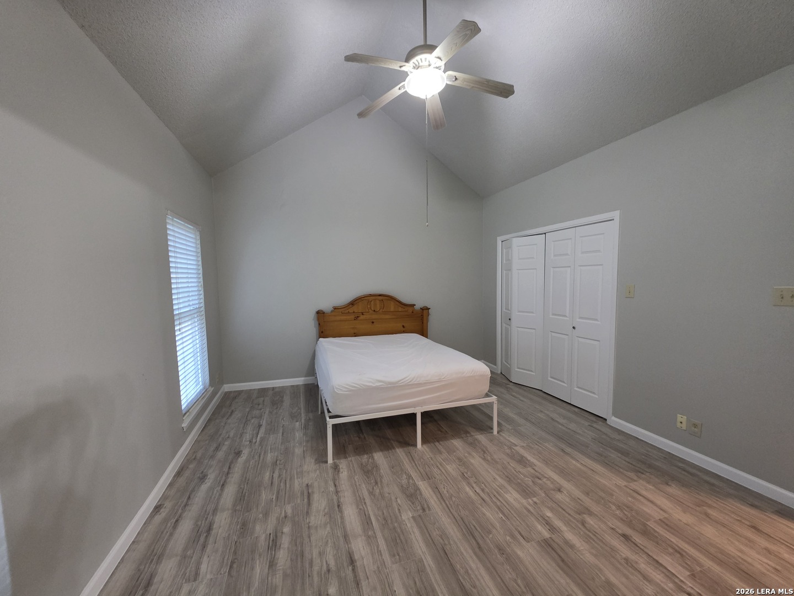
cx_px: 397
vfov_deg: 89.9
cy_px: 298
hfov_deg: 106.2
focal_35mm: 13
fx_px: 298
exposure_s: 1/60
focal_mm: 2.2
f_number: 1.9
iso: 400
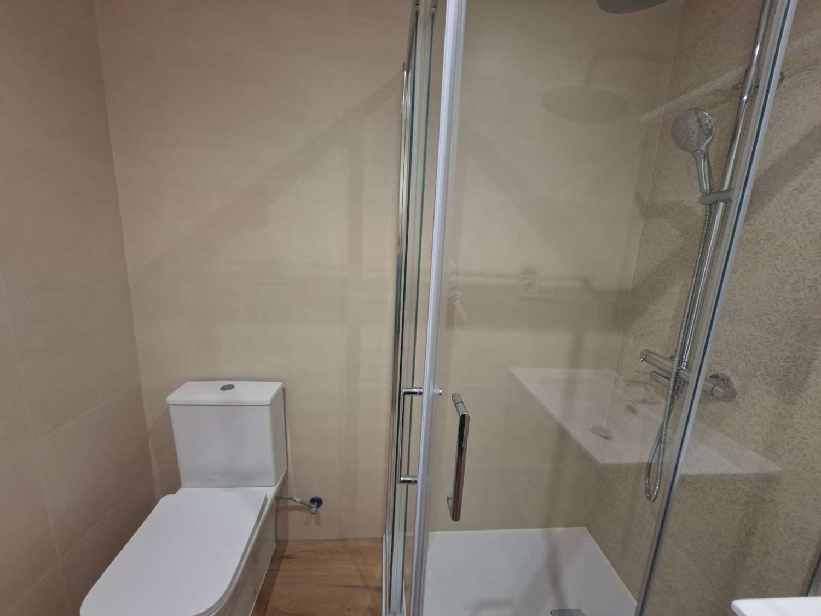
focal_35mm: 13
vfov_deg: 89.9
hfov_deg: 106.2
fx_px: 308
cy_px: 308
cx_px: 410
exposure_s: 1/33
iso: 160
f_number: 2.2
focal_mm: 1.74
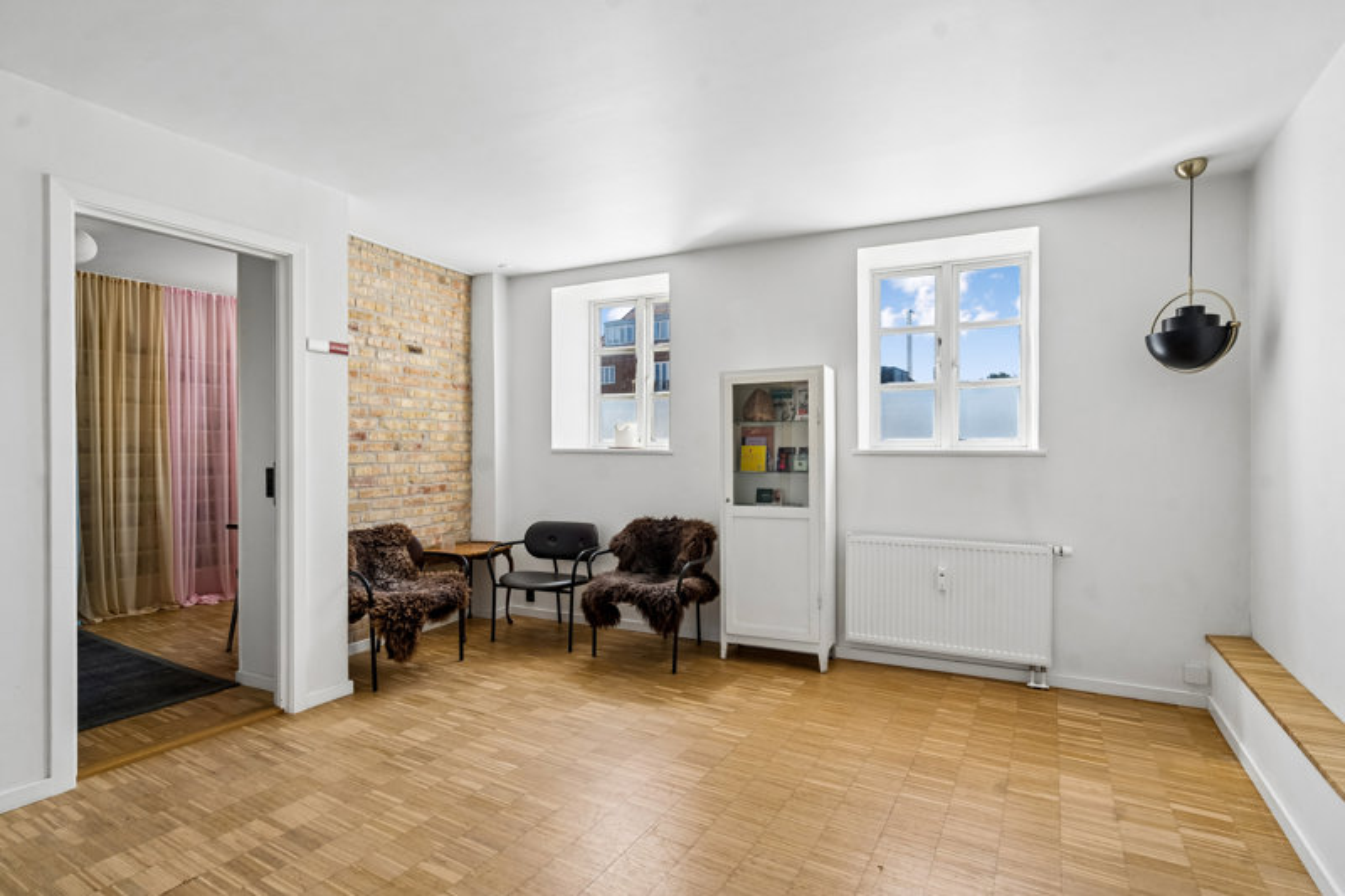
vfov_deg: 70.4
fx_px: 635
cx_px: 672
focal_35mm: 17
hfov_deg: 93.3
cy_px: 448
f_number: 7.1
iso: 800
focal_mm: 17
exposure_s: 1/80
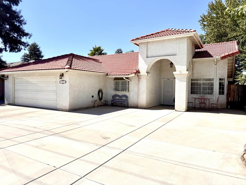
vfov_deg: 56.8
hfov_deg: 71.6
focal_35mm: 24
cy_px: 92
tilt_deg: -1.1
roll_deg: -0.5
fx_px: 171
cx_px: 123
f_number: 1.78
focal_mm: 6.76
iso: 80
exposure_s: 1/10417
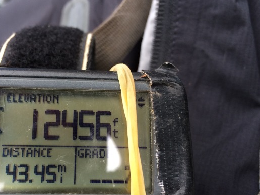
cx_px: 105
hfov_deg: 51.1
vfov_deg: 39.6
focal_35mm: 36
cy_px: 102
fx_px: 270
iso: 40
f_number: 2.2
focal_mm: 4.15
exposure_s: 1/30
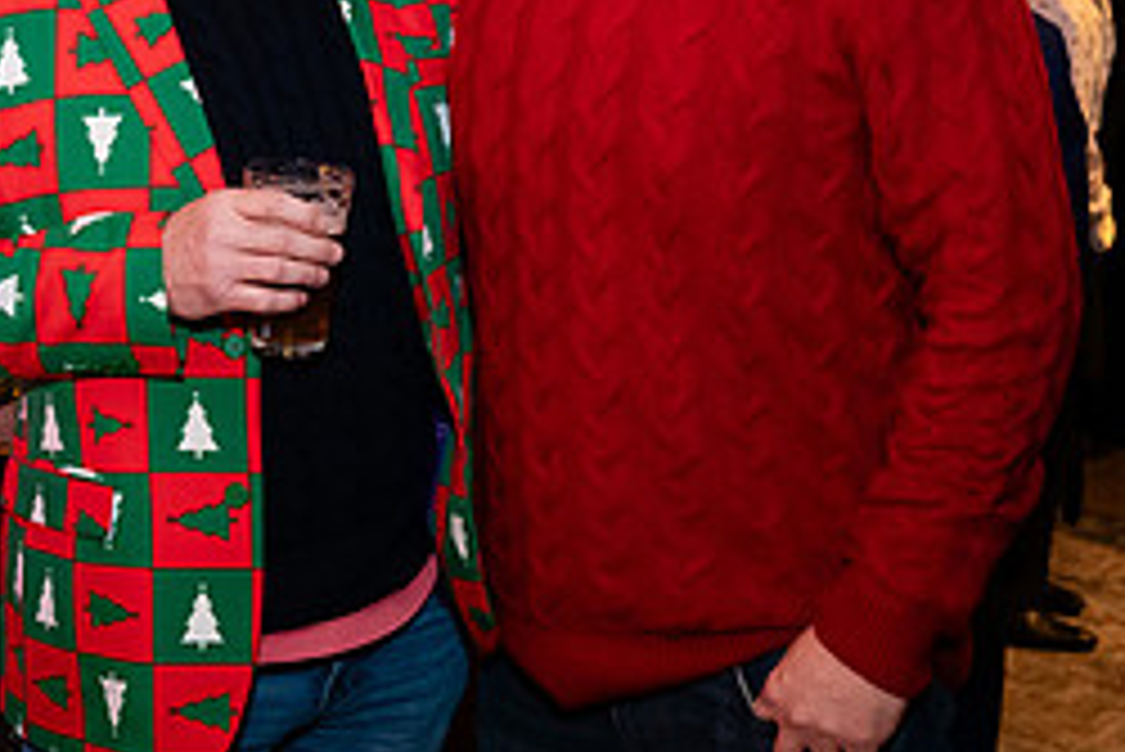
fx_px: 1939
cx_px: 362
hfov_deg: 32.1
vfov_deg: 21.6
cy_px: 131
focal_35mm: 62
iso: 3200
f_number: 2.8
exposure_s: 1/100
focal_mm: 26.5
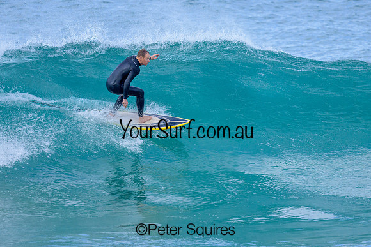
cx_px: 174
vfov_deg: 1.3
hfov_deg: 1.9
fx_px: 11332
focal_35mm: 1099
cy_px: 123
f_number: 6.3
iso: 720
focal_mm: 800
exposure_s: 1/2000
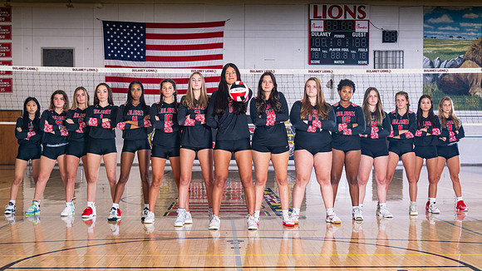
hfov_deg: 34.4
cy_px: 170
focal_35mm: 61
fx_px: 778
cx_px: 255
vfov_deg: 19.7
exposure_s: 1/250
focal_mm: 48
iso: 800
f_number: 6.3
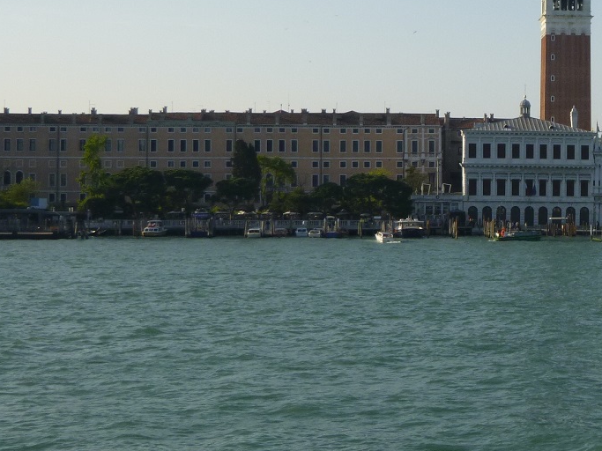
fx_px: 1548
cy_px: 149
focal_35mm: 89
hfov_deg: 20.7
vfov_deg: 16.6
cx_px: 695
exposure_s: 1/400
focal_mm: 6.8
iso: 100
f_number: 4.5
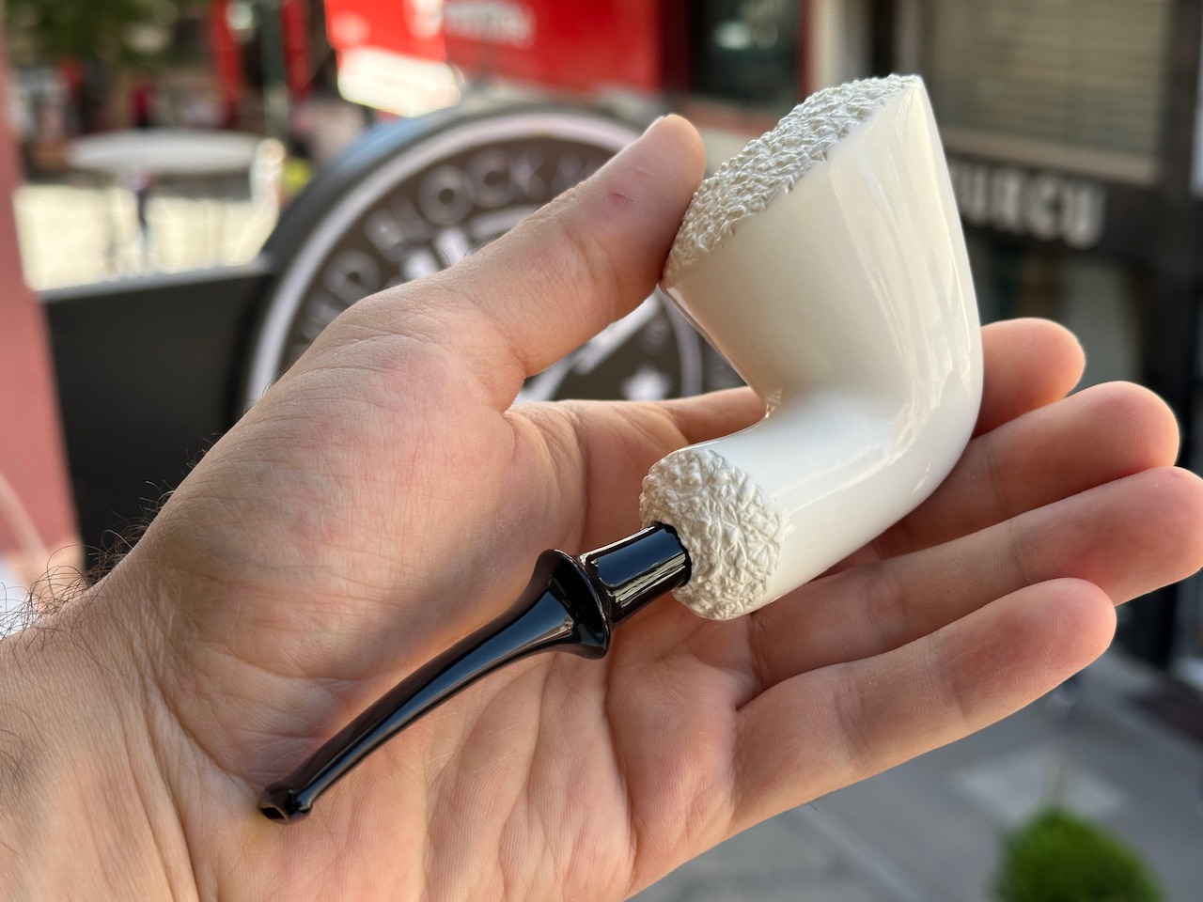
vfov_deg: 30.3
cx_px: 602
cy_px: 451
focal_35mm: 48
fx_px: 1668
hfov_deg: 39.7
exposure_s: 1/546
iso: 64
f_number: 1.78
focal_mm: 6.86
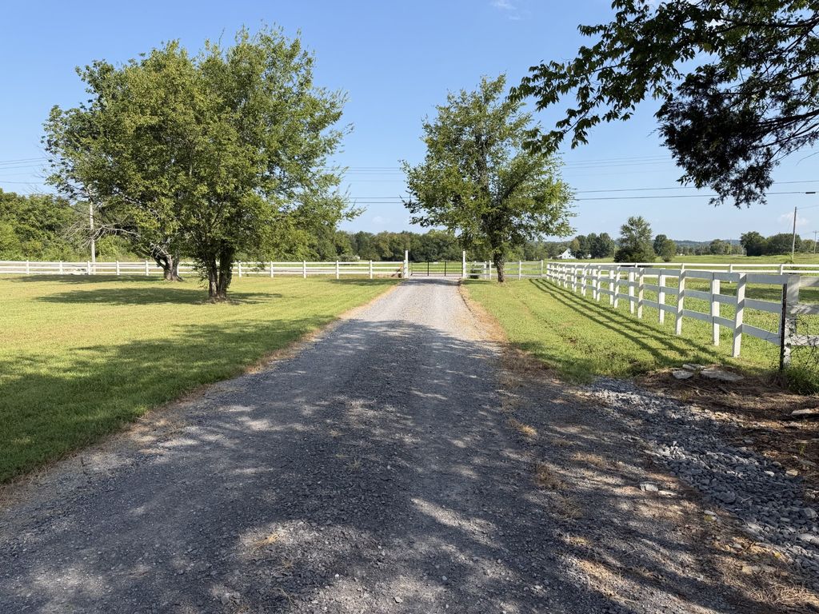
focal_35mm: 24
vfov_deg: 56.8
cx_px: 410
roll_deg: +0.6
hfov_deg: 71.6
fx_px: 568
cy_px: 307
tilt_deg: -4.7
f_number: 1.78
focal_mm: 6.76
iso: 80
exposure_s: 1/2703
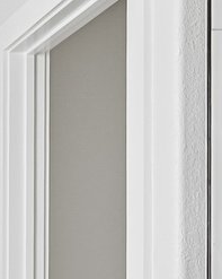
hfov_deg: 12.1
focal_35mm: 109
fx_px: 897
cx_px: -264
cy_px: 300
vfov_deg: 17.1
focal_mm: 14
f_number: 8
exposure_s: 1/160
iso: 400
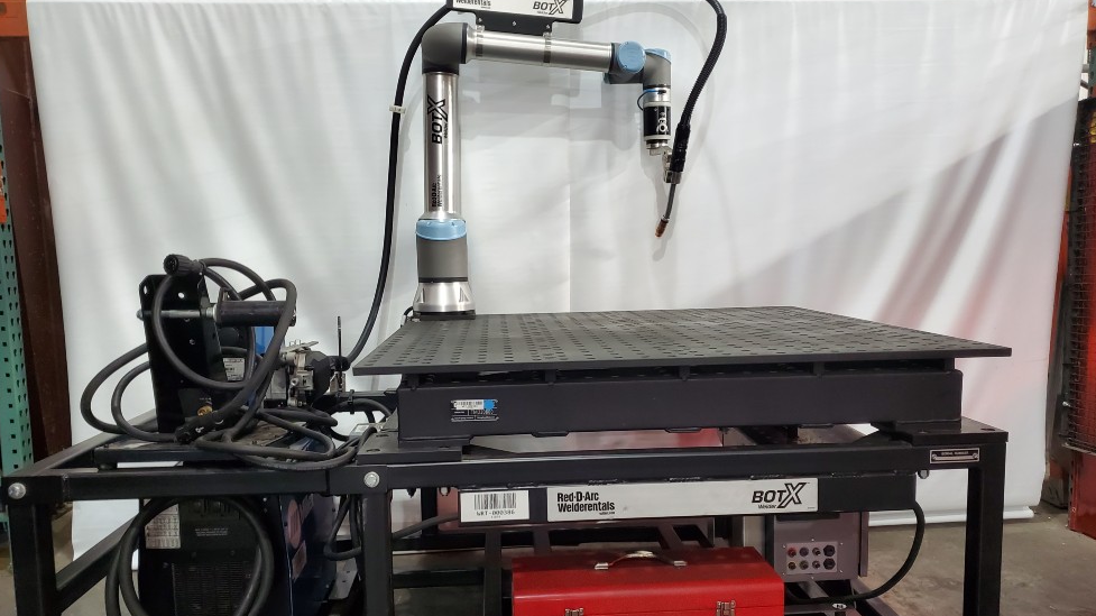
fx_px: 843
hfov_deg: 66.1
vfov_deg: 40.0
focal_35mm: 29
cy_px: 371
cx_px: 552
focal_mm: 4.3
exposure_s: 1/50
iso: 320
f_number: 1.5
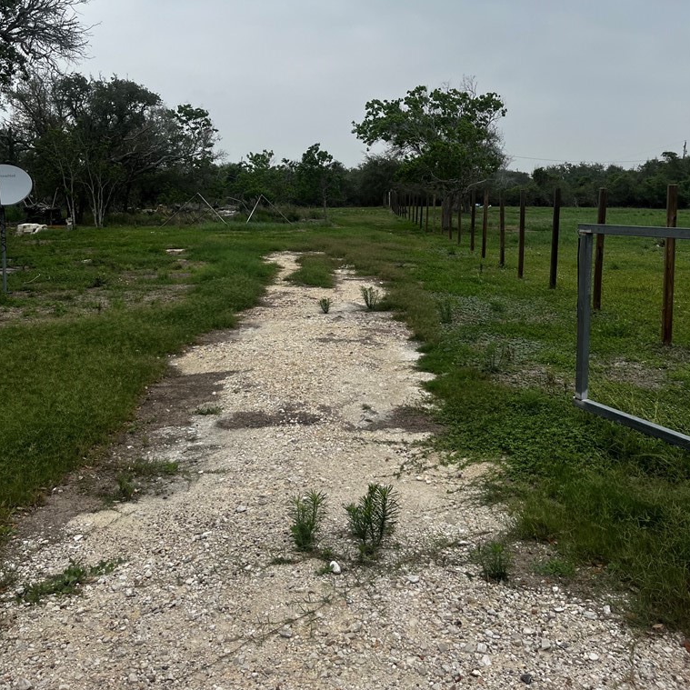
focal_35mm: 31
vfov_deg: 51.8
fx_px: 699
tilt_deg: -3.5
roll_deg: +2.7
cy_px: 246
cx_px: 346
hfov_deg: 52.5
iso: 50
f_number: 1.6
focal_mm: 5.1
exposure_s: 1/4149
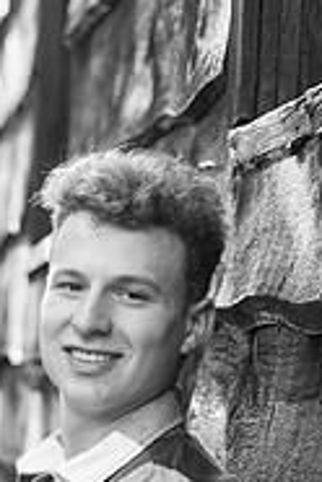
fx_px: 2267
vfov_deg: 11.9
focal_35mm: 169
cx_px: 65
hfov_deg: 8.1
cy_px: 575
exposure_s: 1/200
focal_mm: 70
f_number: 4
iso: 400
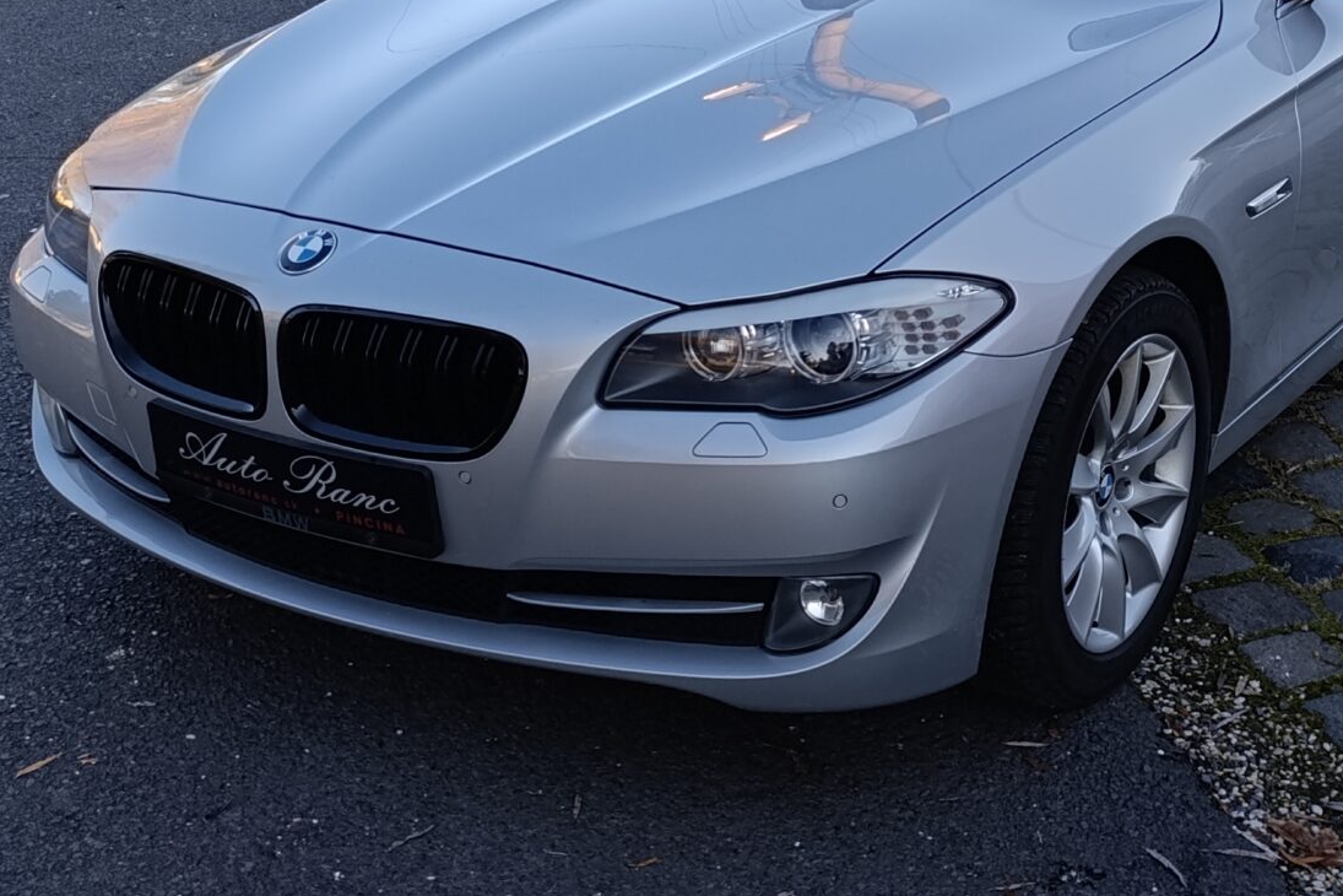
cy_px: 152
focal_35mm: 56
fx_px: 2089
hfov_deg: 34.7
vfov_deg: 23.7
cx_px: 1038
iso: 50
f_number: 1.6
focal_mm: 6.14
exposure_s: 1/118
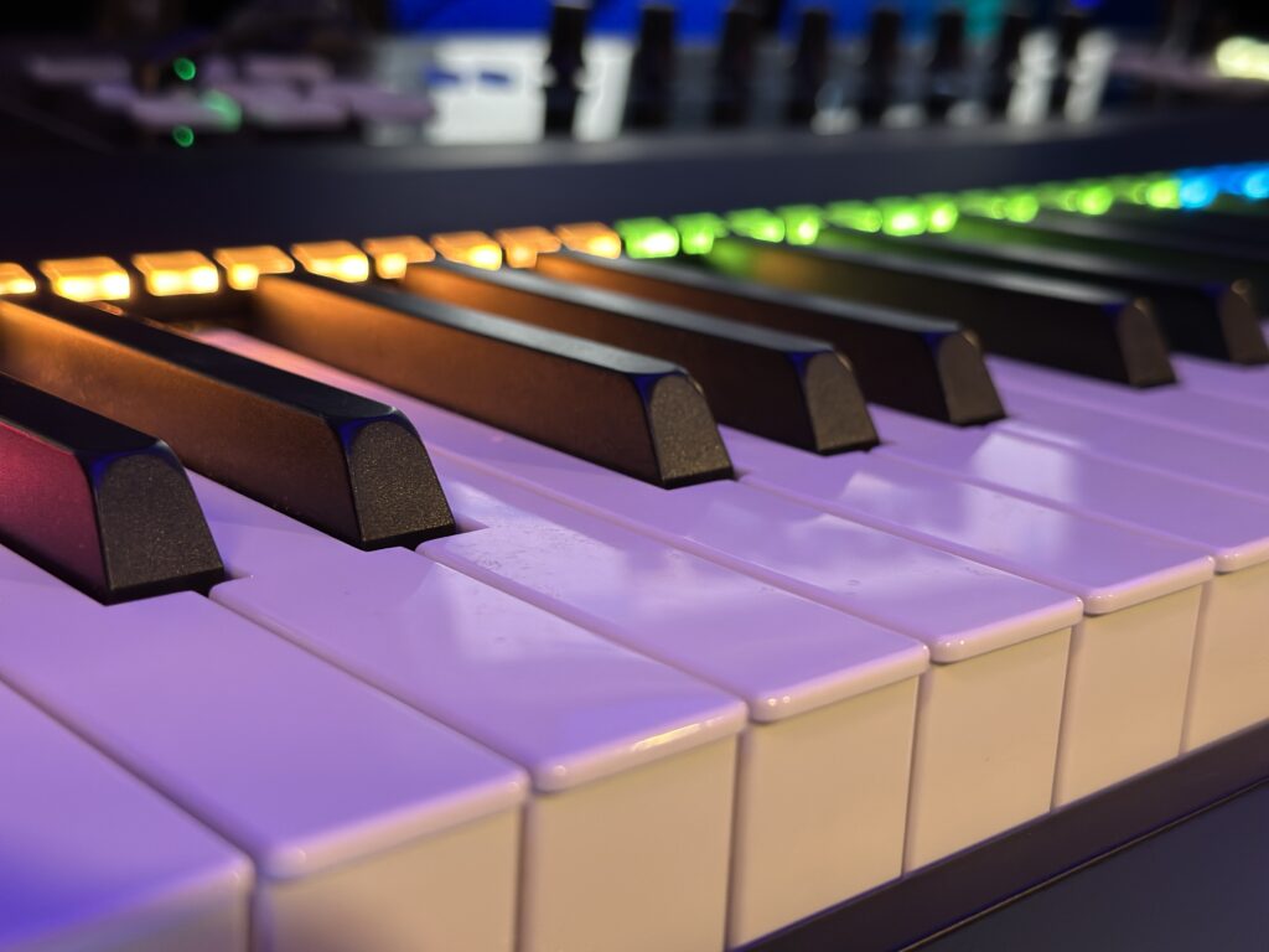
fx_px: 1760
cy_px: 476
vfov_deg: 30.3
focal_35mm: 48
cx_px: 634
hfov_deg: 39.7
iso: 250
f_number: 1.78
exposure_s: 1/33
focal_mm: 6.86
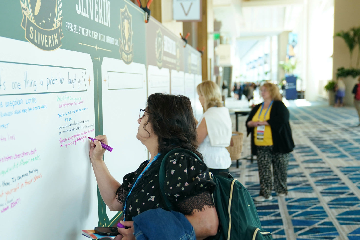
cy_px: 133
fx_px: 490
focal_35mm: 49
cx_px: 149
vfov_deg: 27.5
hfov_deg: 40.2
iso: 1600
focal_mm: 38
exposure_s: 1/400
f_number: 2.8
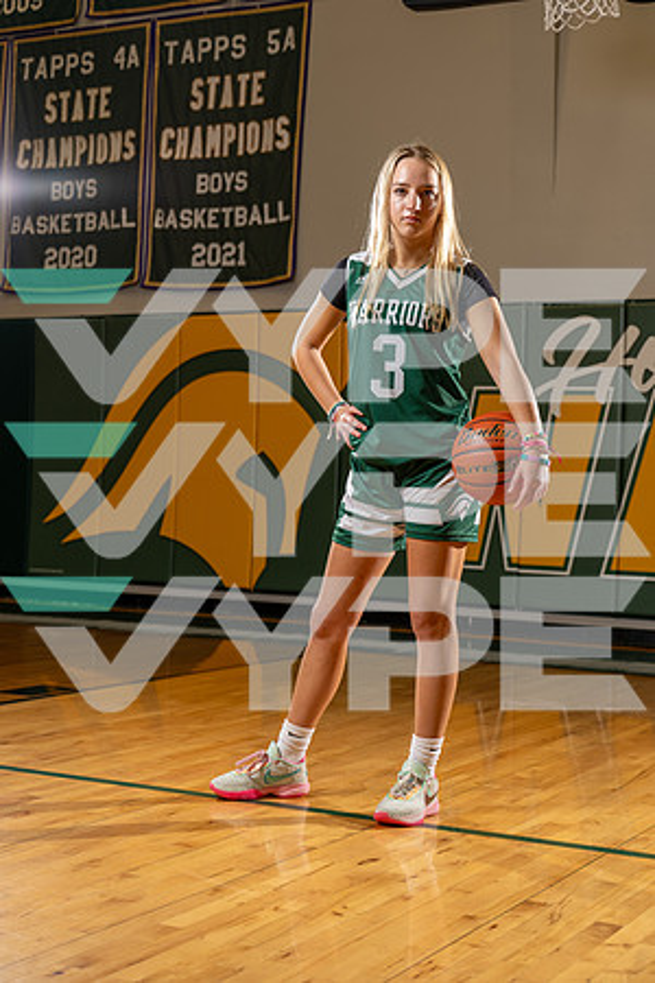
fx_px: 1528
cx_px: 328
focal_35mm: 56
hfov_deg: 24.2
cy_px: 492
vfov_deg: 35.6
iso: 250
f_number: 4
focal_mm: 56
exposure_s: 1/250
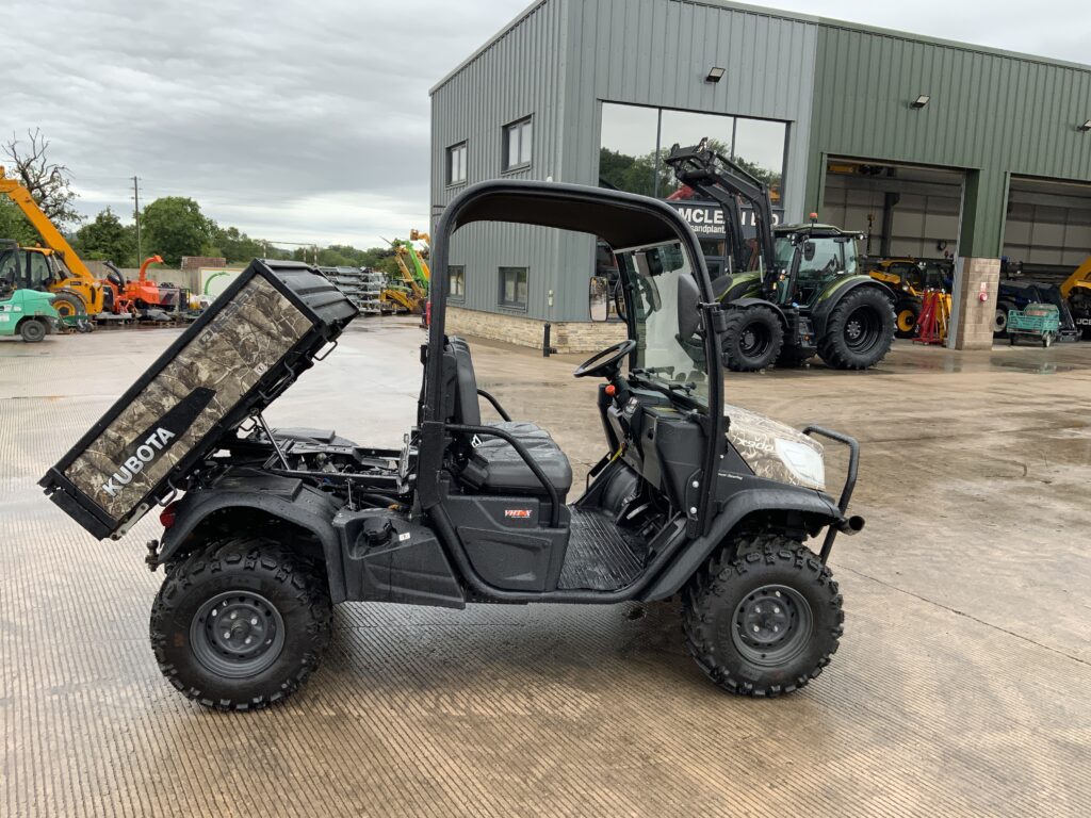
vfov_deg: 48.2
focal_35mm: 29
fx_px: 914
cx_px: 546
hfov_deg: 61.7
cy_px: 409
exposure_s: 1/346
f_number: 1.8
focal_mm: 3
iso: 16
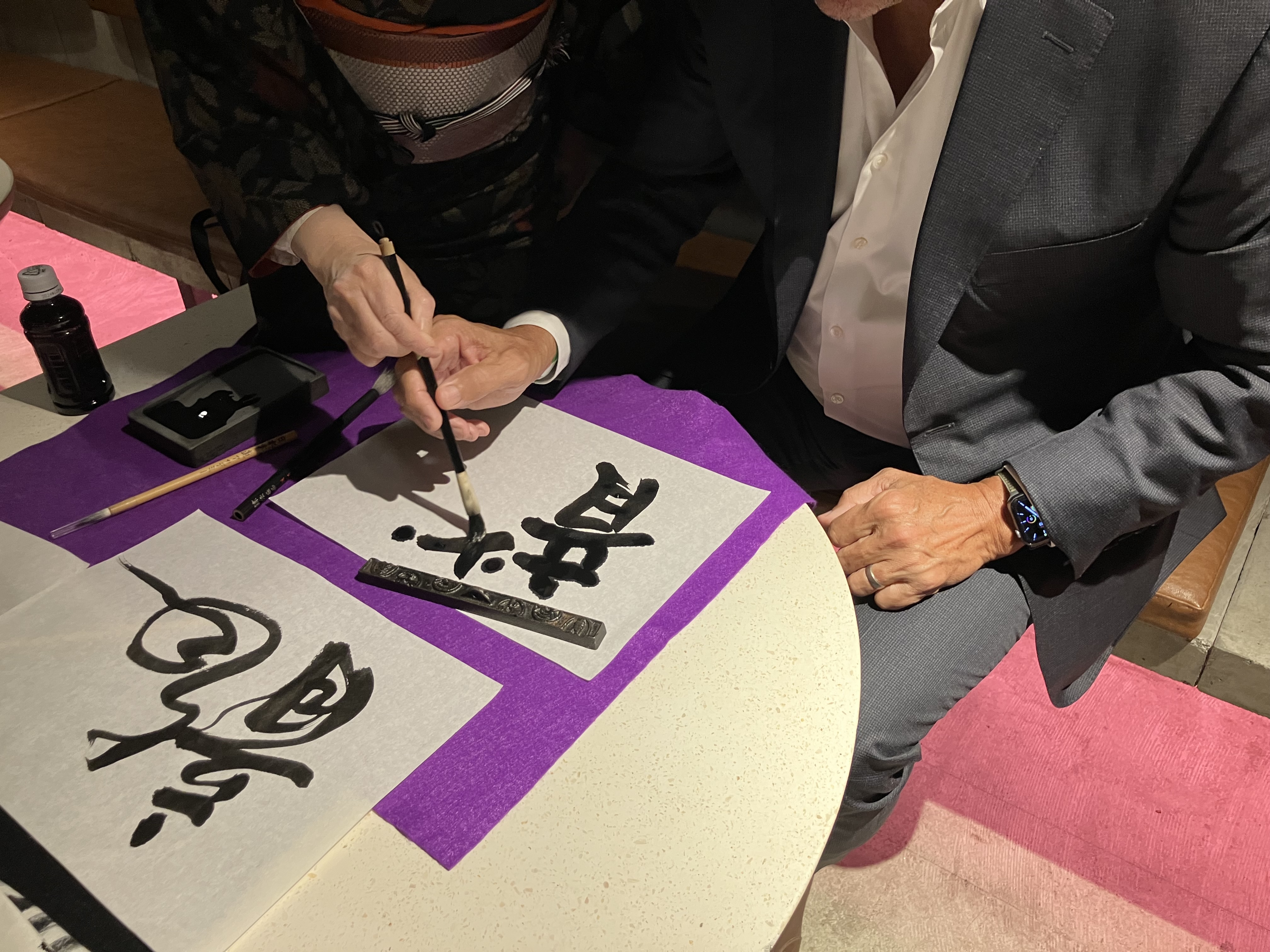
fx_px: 1027
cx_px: 635
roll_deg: +2.9
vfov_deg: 49.7
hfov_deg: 63.4
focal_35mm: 28
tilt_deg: -34.7
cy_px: 476
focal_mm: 3.99
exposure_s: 1/50
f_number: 1.8
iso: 125
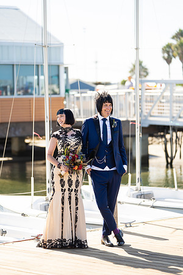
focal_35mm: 122
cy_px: 138
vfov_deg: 16.8
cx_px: 92
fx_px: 930
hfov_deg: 11.2
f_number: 2.8
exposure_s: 1/1250
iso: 200
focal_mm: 122
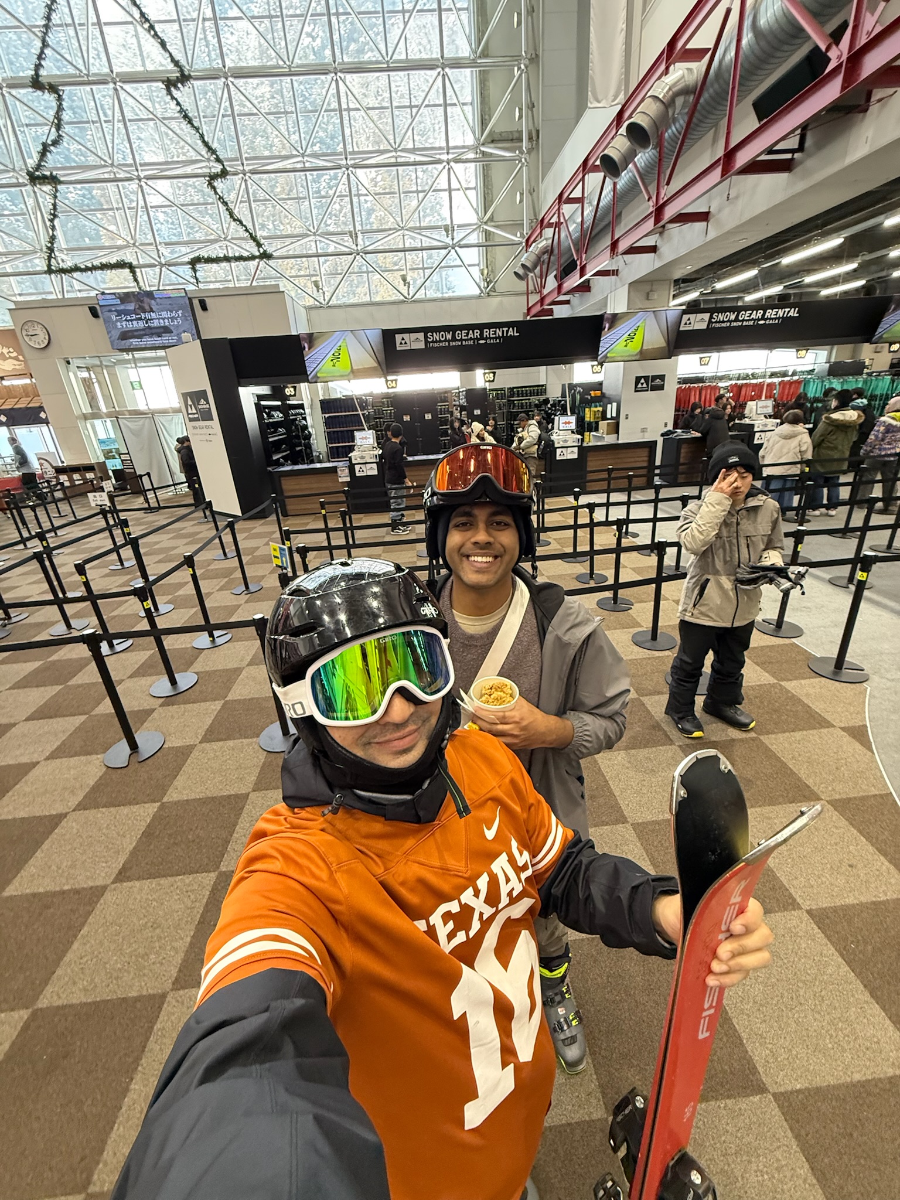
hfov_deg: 85.7
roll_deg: +5.6
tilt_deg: -22.5
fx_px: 485
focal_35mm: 14
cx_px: 450
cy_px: 600
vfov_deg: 102.1
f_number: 2.2
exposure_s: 1/100
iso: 400
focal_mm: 2.22
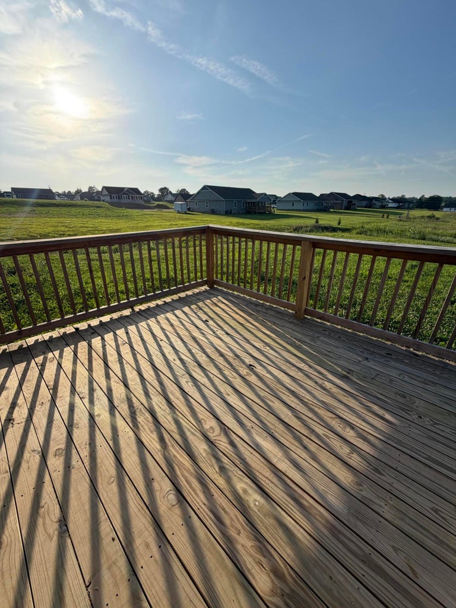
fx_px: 246
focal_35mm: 14
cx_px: 228
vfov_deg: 102.1
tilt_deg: -20.2
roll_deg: -0.2
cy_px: 304
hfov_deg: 85.7
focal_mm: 2.22
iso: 32
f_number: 2.2
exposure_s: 1/770
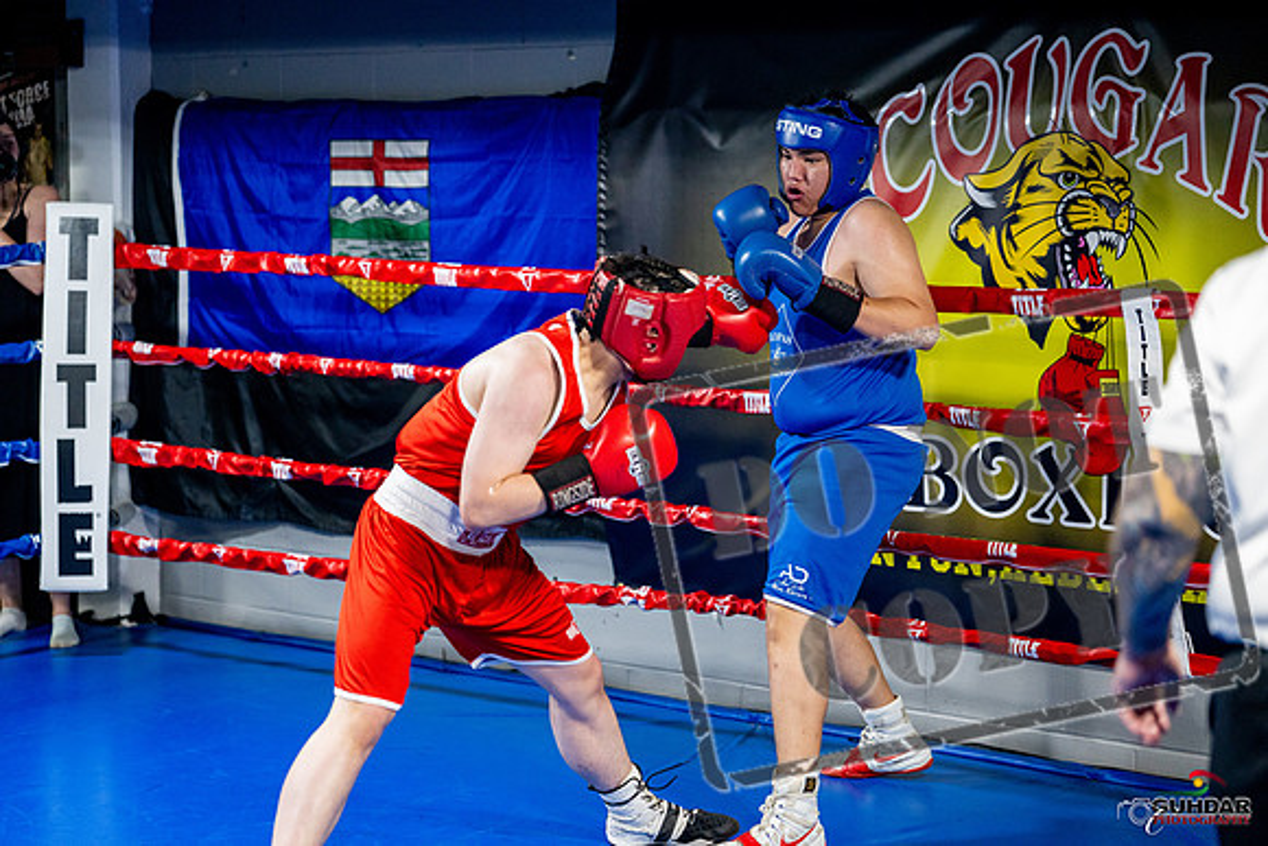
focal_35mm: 68
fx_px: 2396
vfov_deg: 20.0
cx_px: 634
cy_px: 423
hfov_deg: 29.6
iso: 4000
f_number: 2
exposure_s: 1/1000
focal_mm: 68
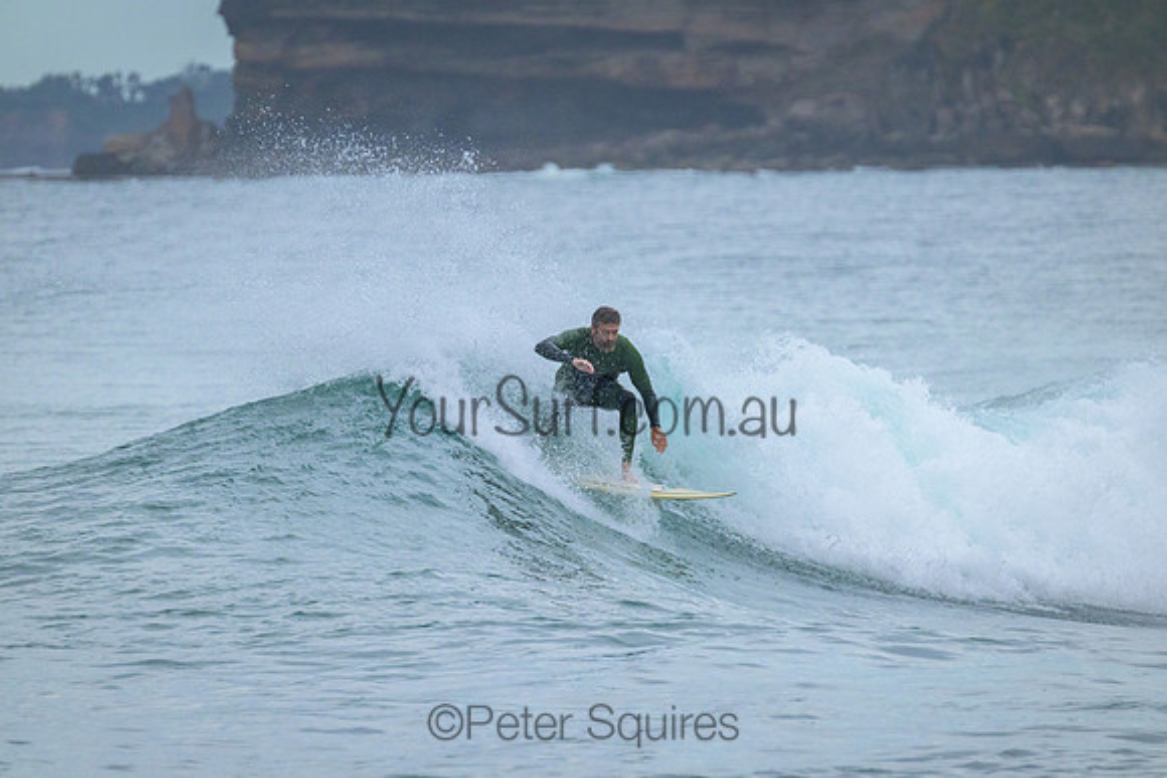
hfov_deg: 3.3
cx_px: 584
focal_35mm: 620
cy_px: 389
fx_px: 20102
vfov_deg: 2.2
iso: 3200
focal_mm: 620
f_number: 11
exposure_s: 1/1250
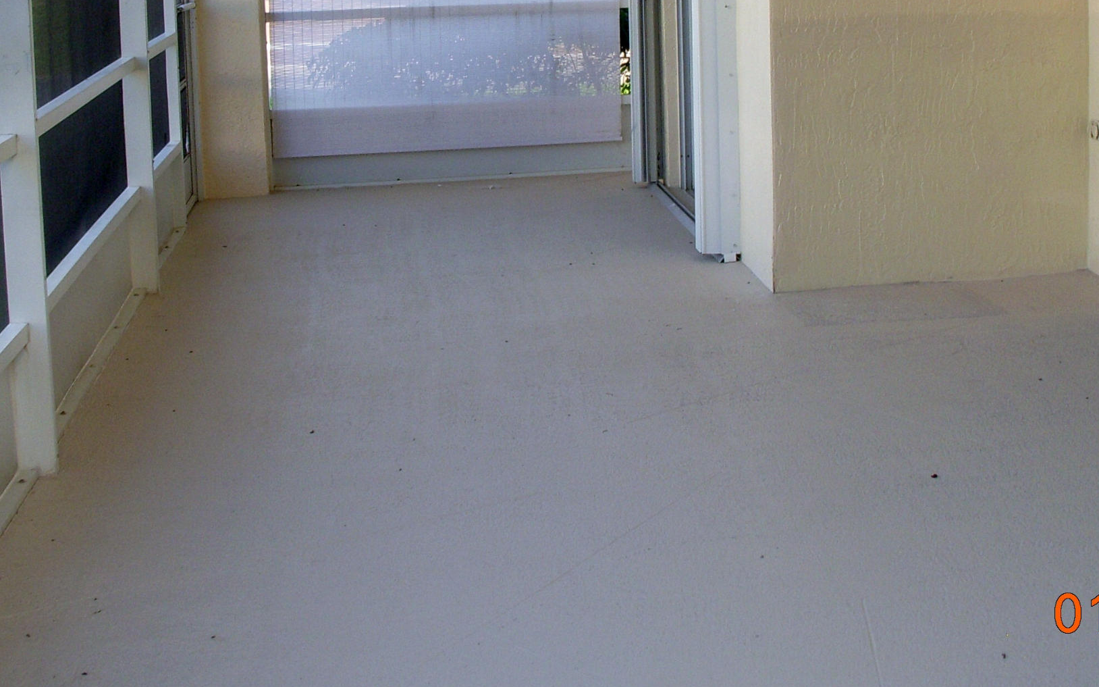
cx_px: 549
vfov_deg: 19.4
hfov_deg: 31.1
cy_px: 78
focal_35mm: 66
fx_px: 1977
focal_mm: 6.3
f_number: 3.3
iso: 100
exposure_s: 1/80
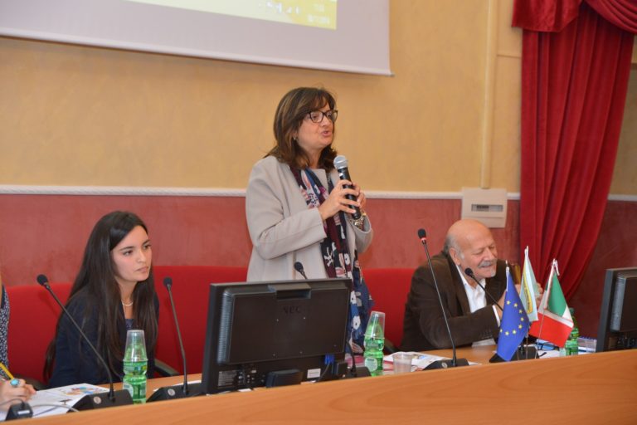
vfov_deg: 19.5
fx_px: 1239
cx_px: 318
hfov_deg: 28.8
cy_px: 212
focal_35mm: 70
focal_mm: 70
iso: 2500
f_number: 3.5
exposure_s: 1/125
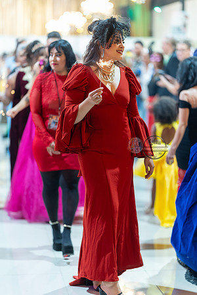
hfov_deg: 16.1
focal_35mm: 85
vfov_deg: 23.9
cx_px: 98
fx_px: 698
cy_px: 148
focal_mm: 85
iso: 800
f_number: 1.4
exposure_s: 1/160
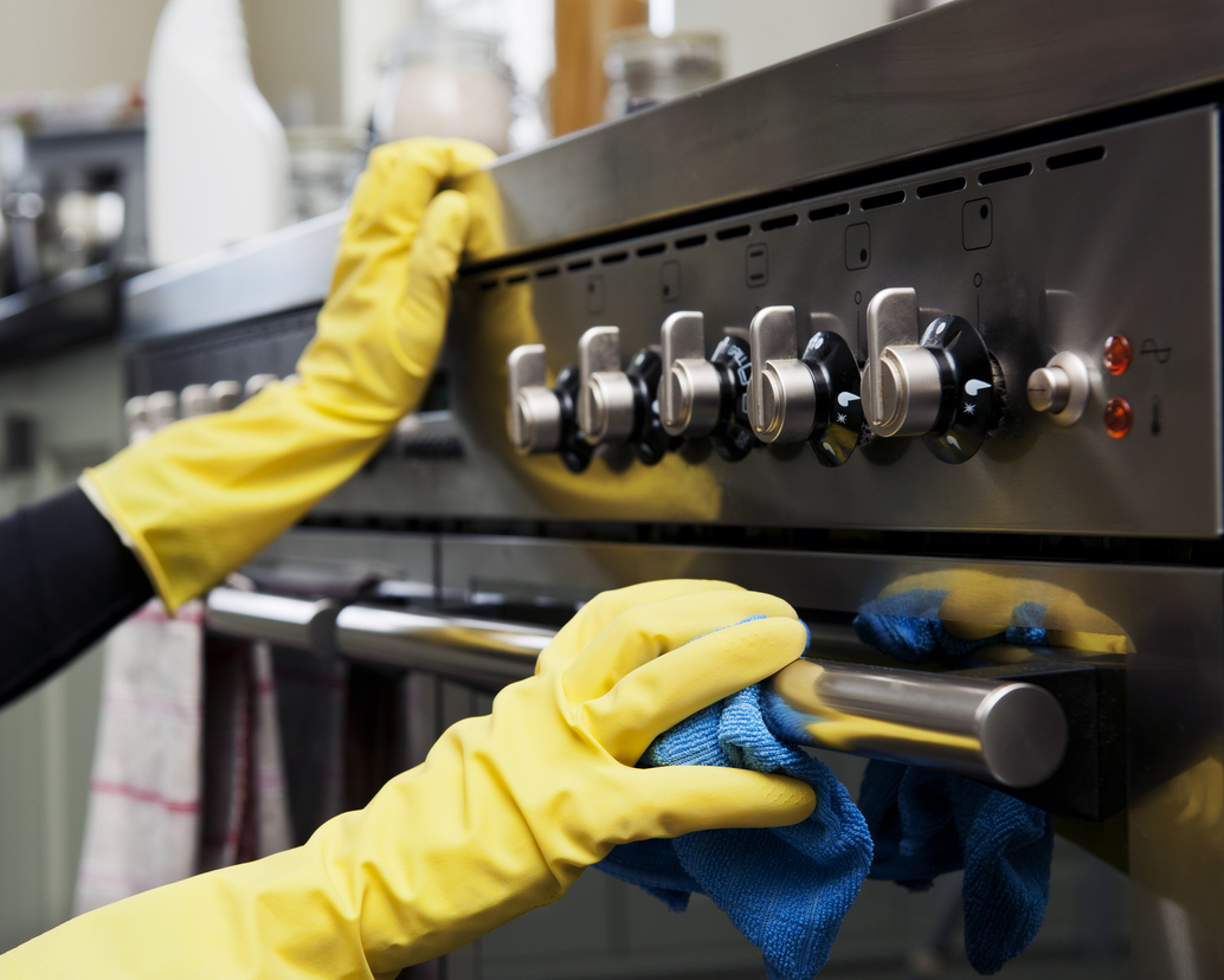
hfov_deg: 28.7
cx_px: 530
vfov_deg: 23.2
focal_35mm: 66
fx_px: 2392
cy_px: 488
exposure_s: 1/50
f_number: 6.3
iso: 250
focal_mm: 58
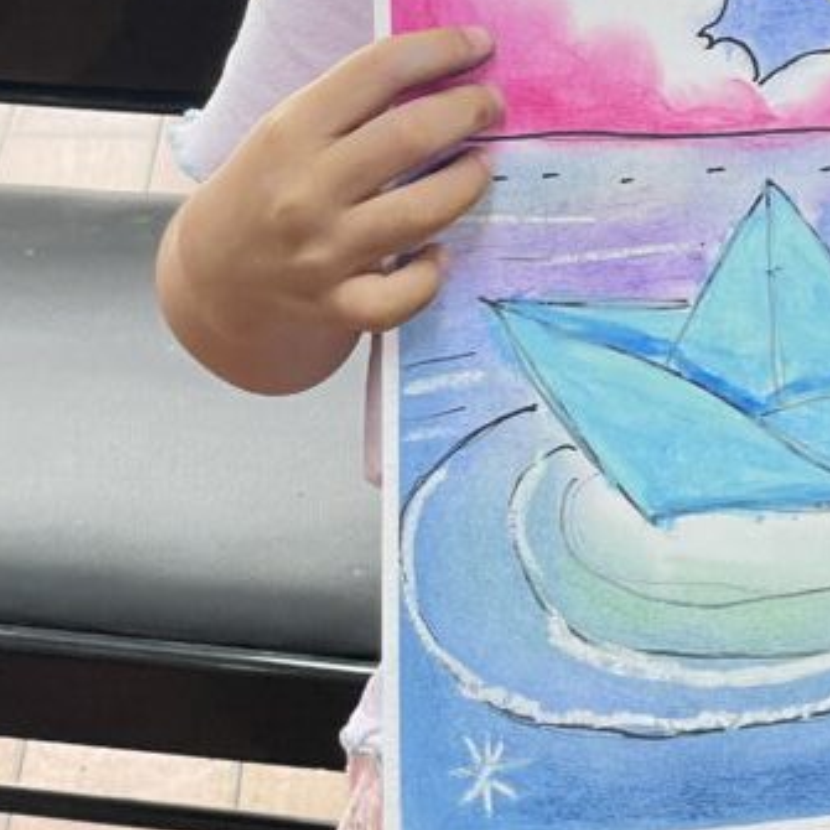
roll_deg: -3.5
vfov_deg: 12.3
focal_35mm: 137
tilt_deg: -14.6
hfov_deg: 12.6
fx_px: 3716
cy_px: -302
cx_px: 862
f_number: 2
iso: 64
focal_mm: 6
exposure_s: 1/100
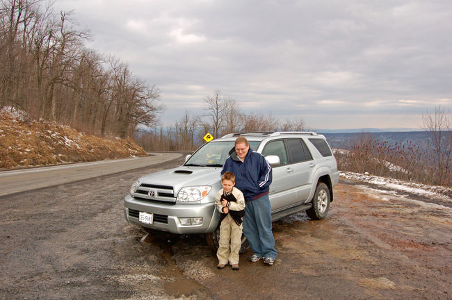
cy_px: 150
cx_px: 226
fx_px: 339
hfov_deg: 67.4
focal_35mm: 27
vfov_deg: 47.8
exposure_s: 1/500
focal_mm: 18
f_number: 10
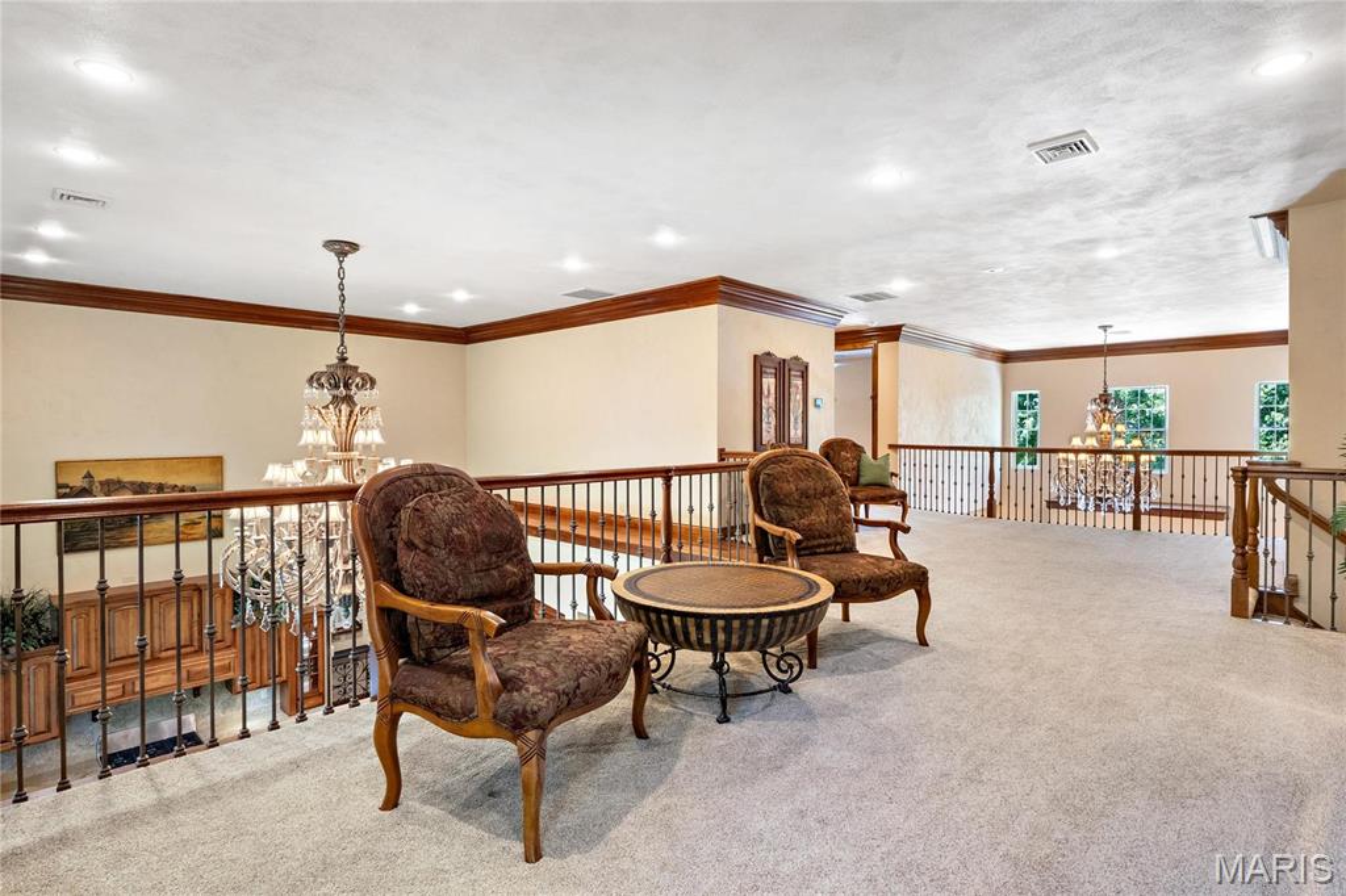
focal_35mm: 18
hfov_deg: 90.0
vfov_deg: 67.3
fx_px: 673
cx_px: 673
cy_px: 448
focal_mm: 9
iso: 400
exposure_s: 1/30
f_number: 9
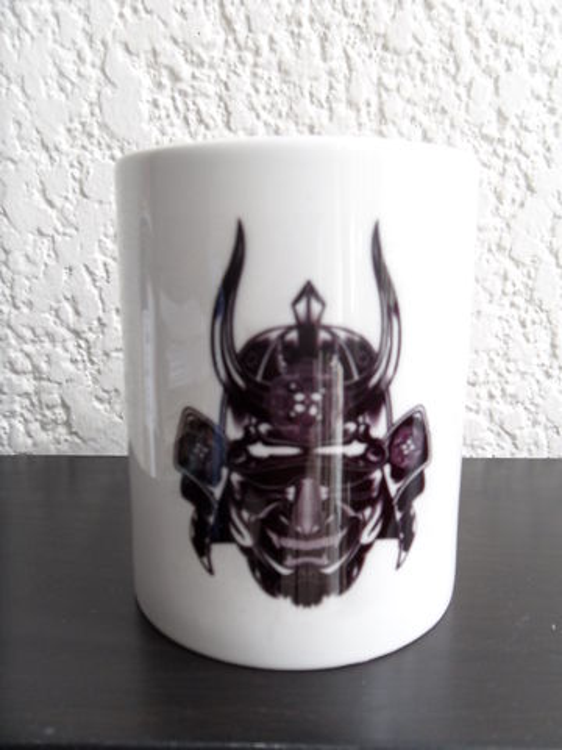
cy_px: 375
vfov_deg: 63.4
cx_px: 281
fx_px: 606
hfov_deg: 49.7
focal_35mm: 28
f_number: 3.4
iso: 200
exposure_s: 1/45
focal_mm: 5
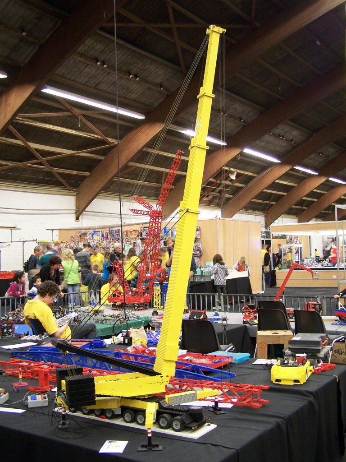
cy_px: 231
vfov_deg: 49.0
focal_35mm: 38
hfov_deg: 37.7
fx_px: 506
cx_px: 173
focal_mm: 6.3
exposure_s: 1/2
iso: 80
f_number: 2.8
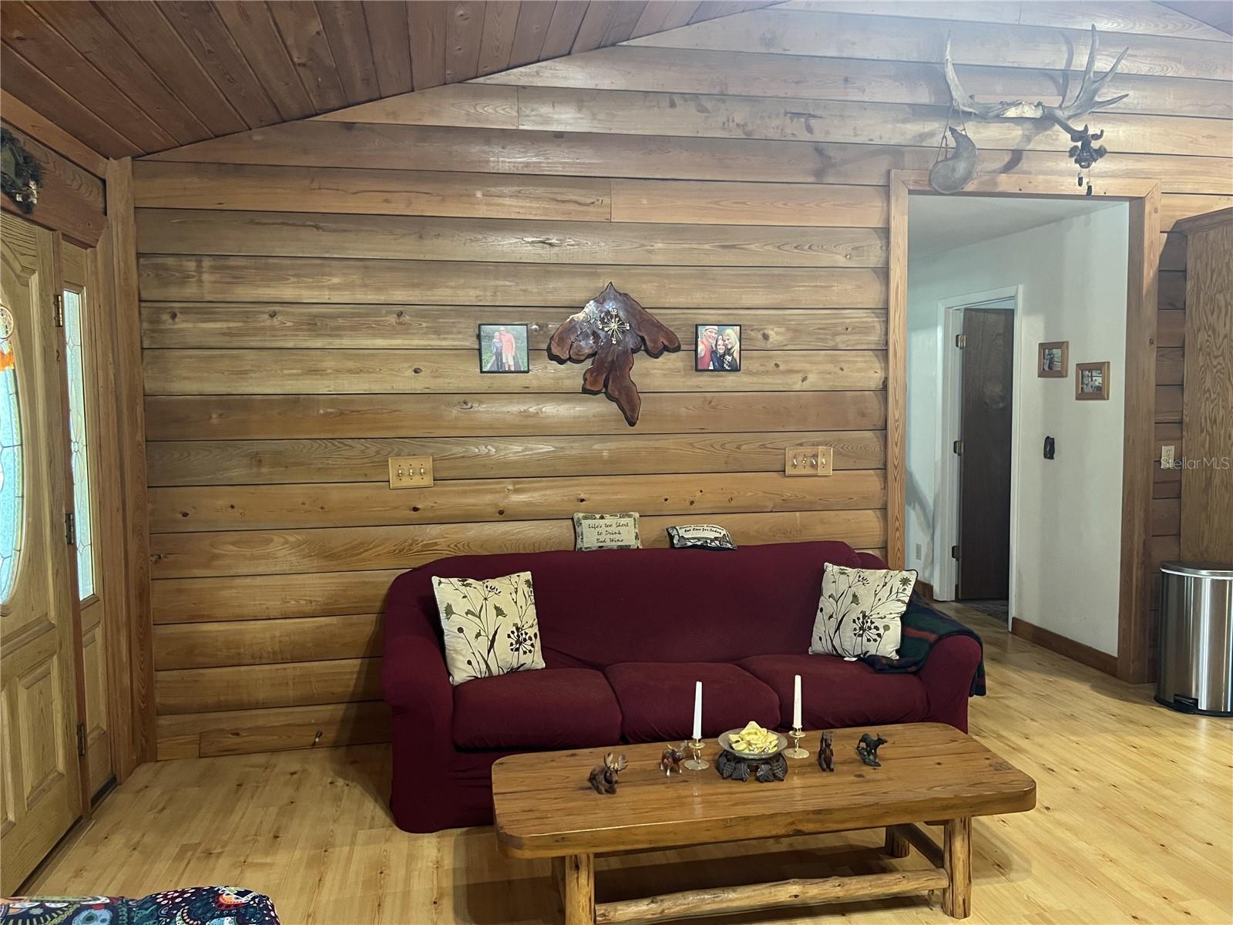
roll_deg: +0.5
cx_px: 616
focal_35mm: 26
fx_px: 926
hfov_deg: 67.3
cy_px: 462
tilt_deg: -3.8
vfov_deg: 53.1
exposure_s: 1/40
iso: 400
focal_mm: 5.7
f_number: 1.5
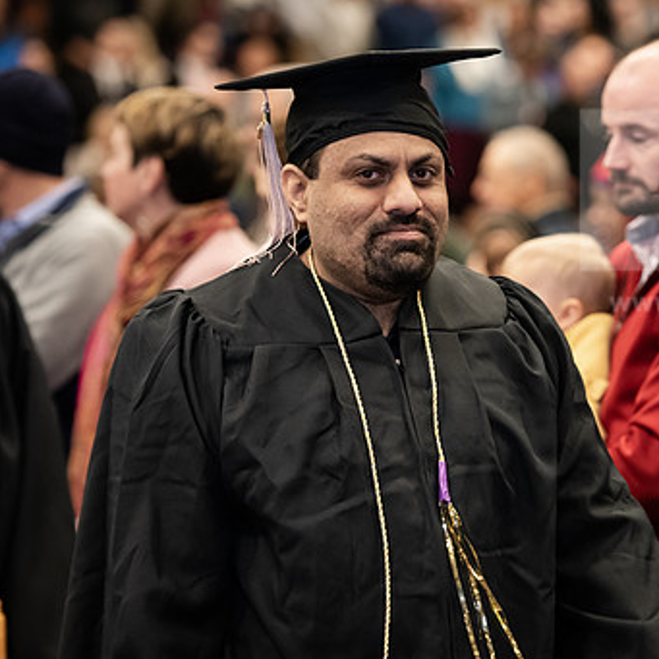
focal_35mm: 188
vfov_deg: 9.3
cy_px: 343
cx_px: 522
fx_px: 4049
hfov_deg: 9.3
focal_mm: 130
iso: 2000
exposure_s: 1/200
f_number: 3.2
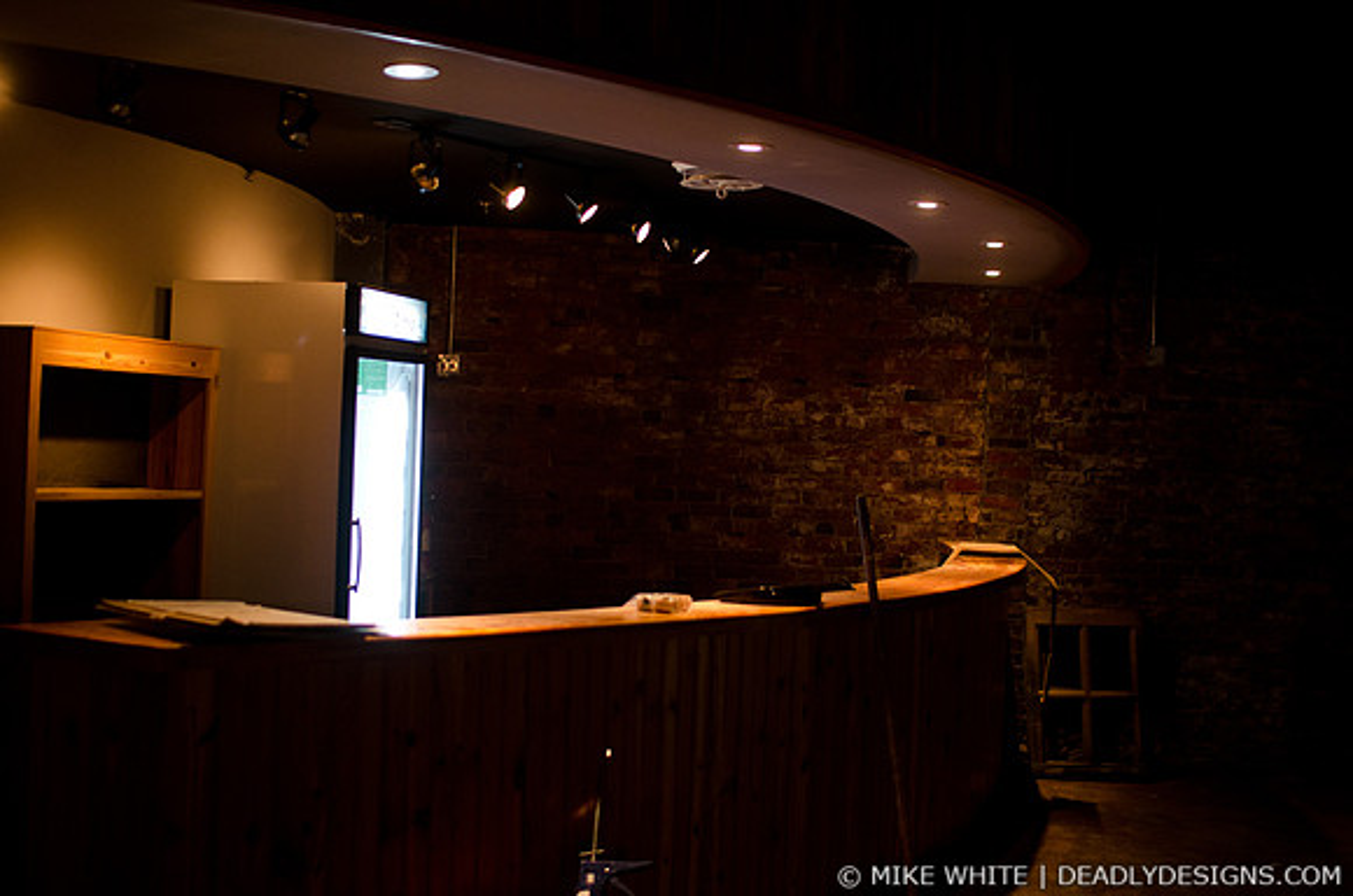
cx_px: 676
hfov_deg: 43.7
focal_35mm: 45
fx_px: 1688
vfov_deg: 29.7
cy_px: 448
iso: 1000
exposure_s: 1/250
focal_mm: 30
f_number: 2.2
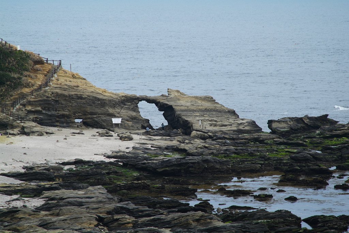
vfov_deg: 7.6
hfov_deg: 11.4
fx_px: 1745
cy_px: 116
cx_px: 174
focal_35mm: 180
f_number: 5.6
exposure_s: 1/125
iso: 100
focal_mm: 120
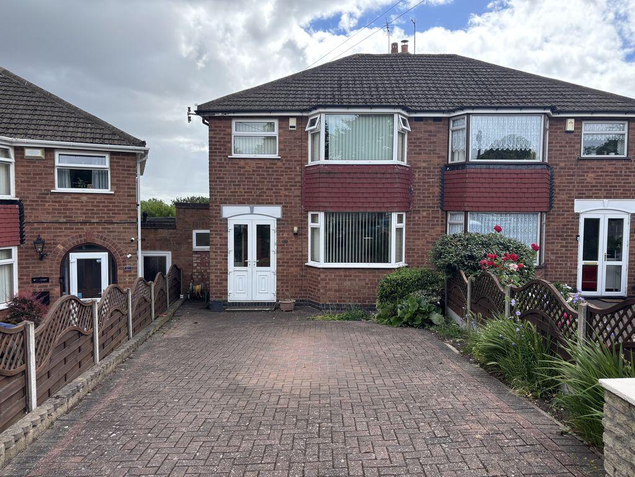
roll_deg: -0.2
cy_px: 238
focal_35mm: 26
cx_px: 318
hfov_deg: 67.3
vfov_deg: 53.1
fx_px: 477
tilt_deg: -2.8
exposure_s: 1/1058
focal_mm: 5.96
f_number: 1.6
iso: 50
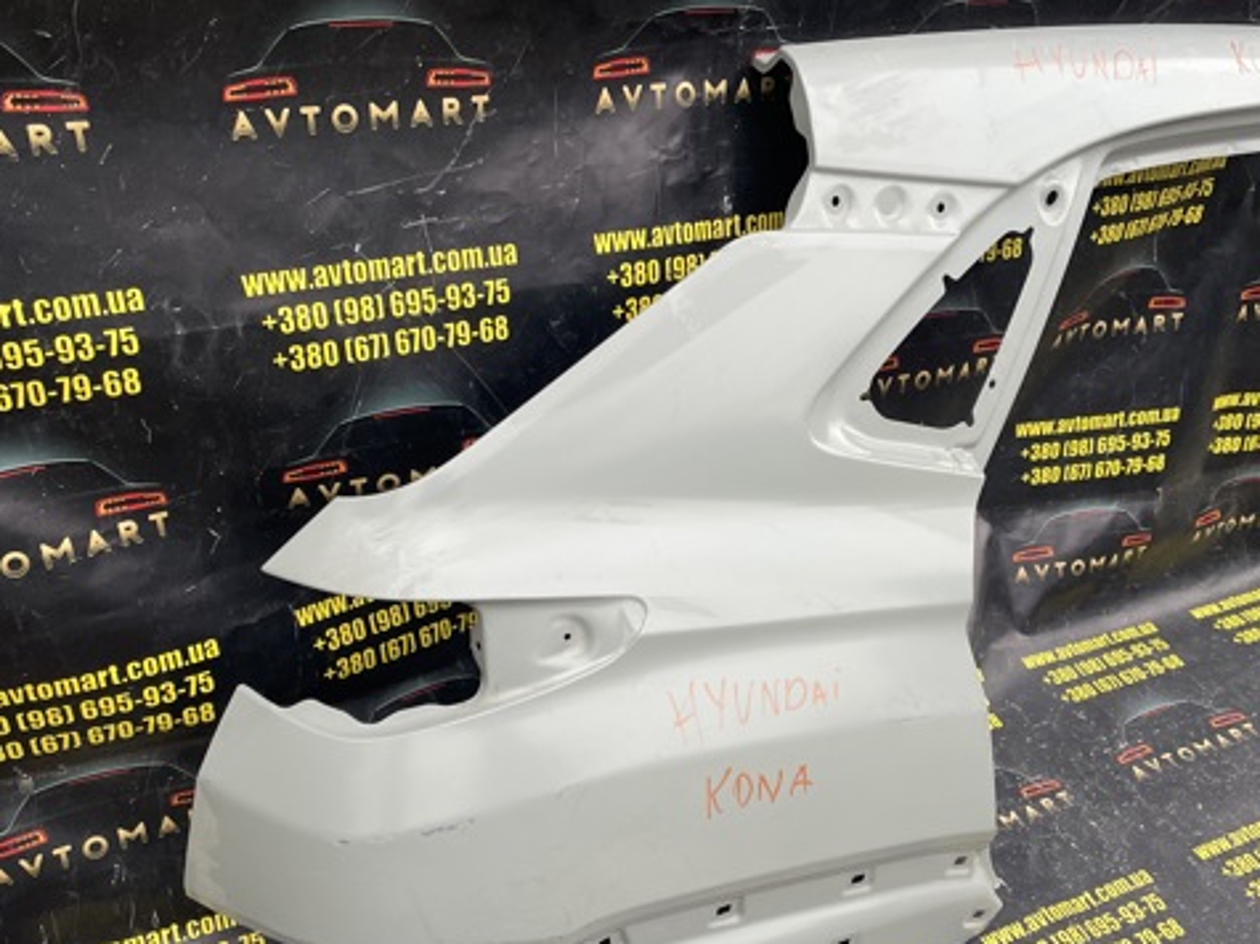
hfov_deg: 52.6
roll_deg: -5.6
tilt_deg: -33.5
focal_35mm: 35
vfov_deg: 40.4
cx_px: 626
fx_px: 1274
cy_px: 587
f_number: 1.6
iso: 100
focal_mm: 4.2
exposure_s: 1/121
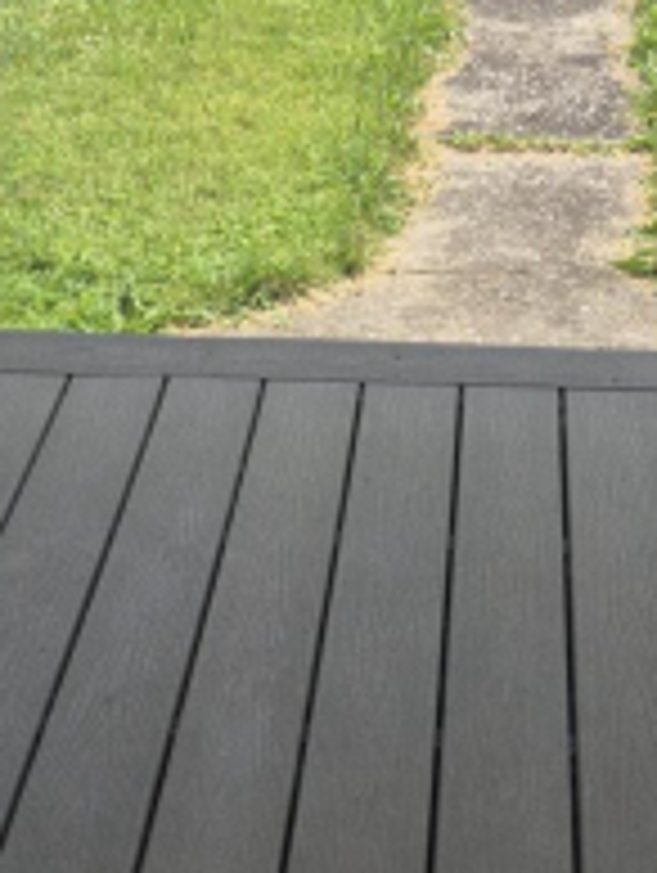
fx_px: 1995
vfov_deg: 24.1
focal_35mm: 79
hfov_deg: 18.7
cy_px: 115
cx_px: 387
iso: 25
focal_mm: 5.4
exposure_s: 1/848
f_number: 1.8
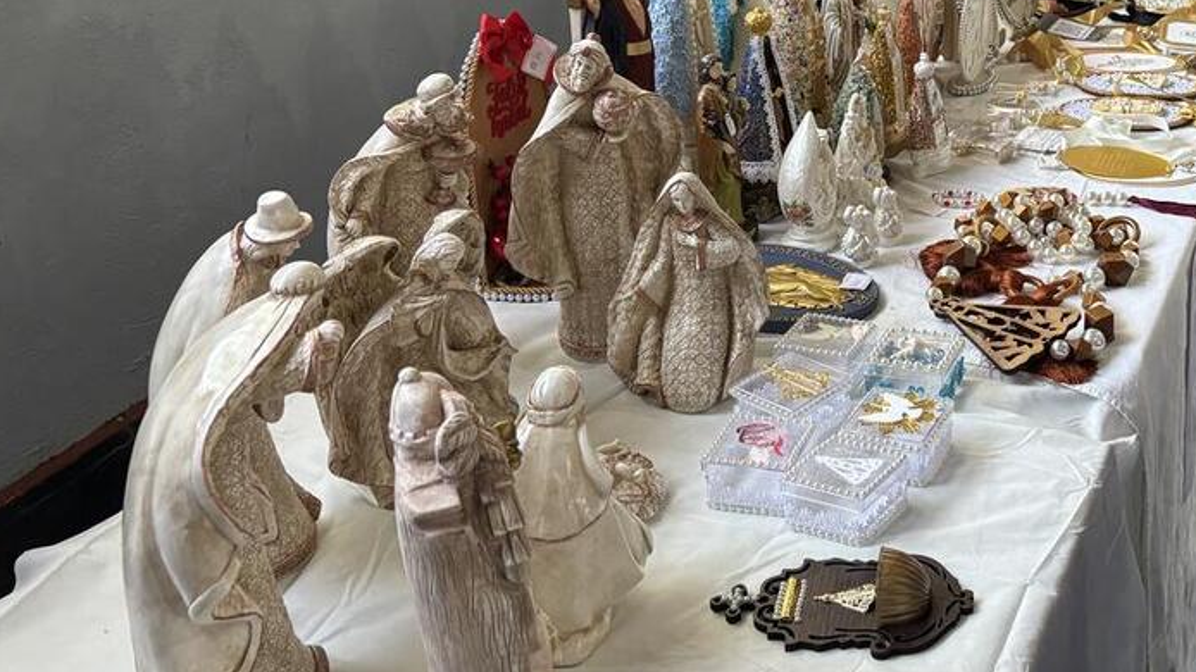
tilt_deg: -19.9
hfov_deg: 40.1
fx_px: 1554
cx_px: 987
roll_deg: -0.9
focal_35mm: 49
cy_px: 169
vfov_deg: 24.2
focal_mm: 5.96
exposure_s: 1/60
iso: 160
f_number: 1.6
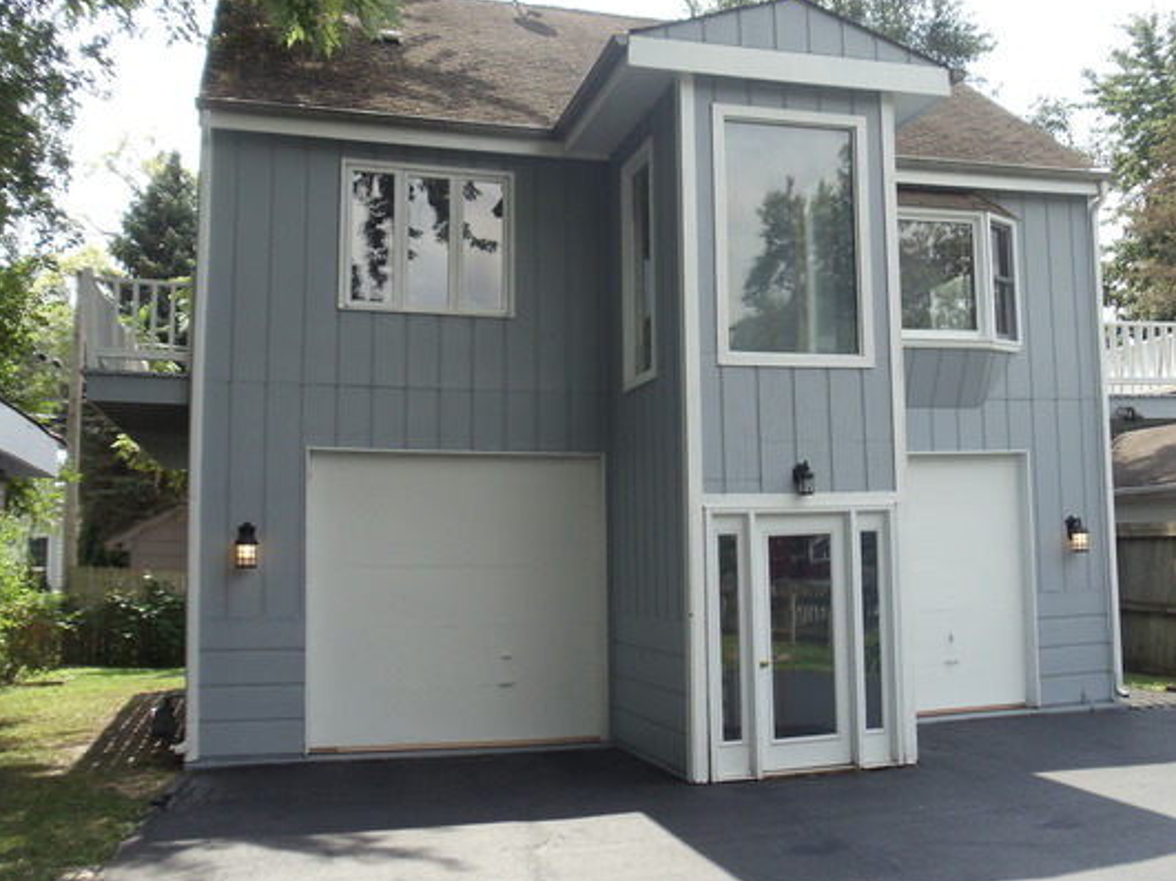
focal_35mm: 53
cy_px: 398
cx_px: 671
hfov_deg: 36.1
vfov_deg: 27.5
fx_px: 1800
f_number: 3.5
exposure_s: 1/400
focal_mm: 6
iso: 100
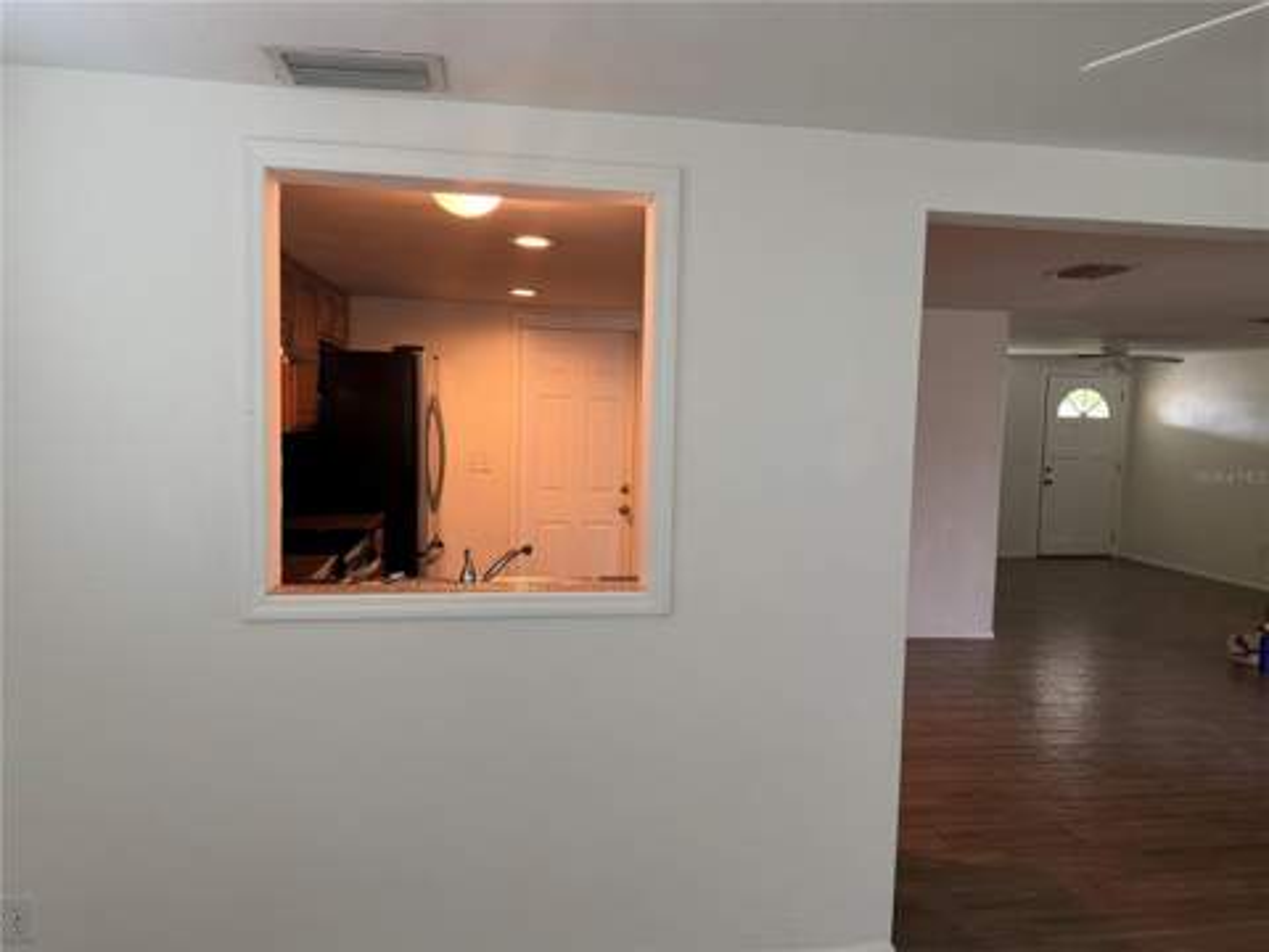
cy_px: 476
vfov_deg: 56.8
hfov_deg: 71.6
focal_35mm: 24
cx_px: 634
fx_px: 880
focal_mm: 6.76
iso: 160
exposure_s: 1/60
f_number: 1.78
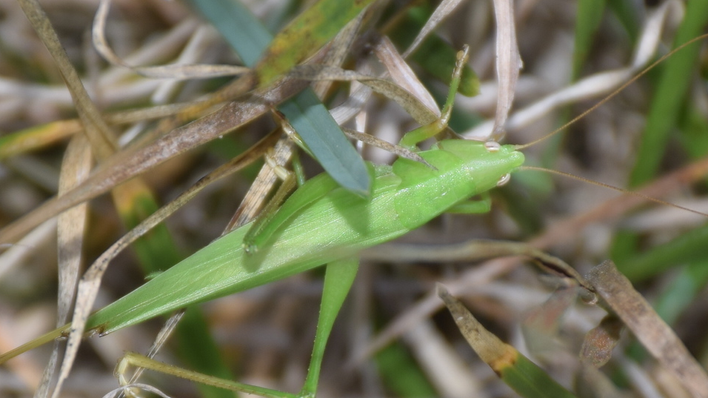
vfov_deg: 5.5
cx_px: 353
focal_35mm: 221
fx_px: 4148
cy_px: 236
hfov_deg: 9.8
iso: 100
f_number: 6.3
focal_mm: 140
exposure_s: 1/60
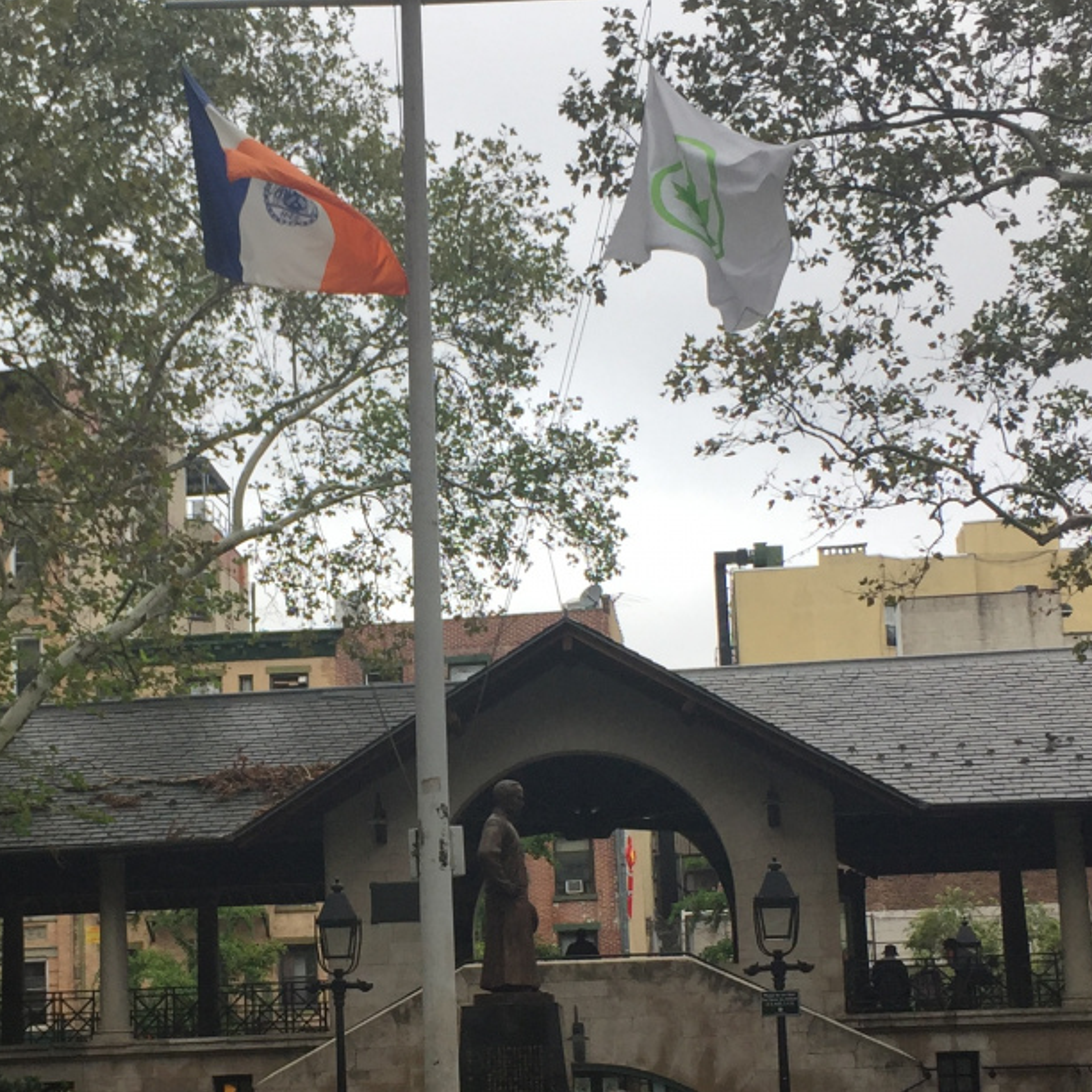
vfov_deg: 25.6
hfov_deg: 25.6
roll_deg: +1.4
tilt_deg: +10.1
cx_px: 369
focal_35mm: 67
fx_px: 2391
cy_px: 721
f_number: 2.2
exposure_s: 1/682
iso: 32
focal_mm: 4.15
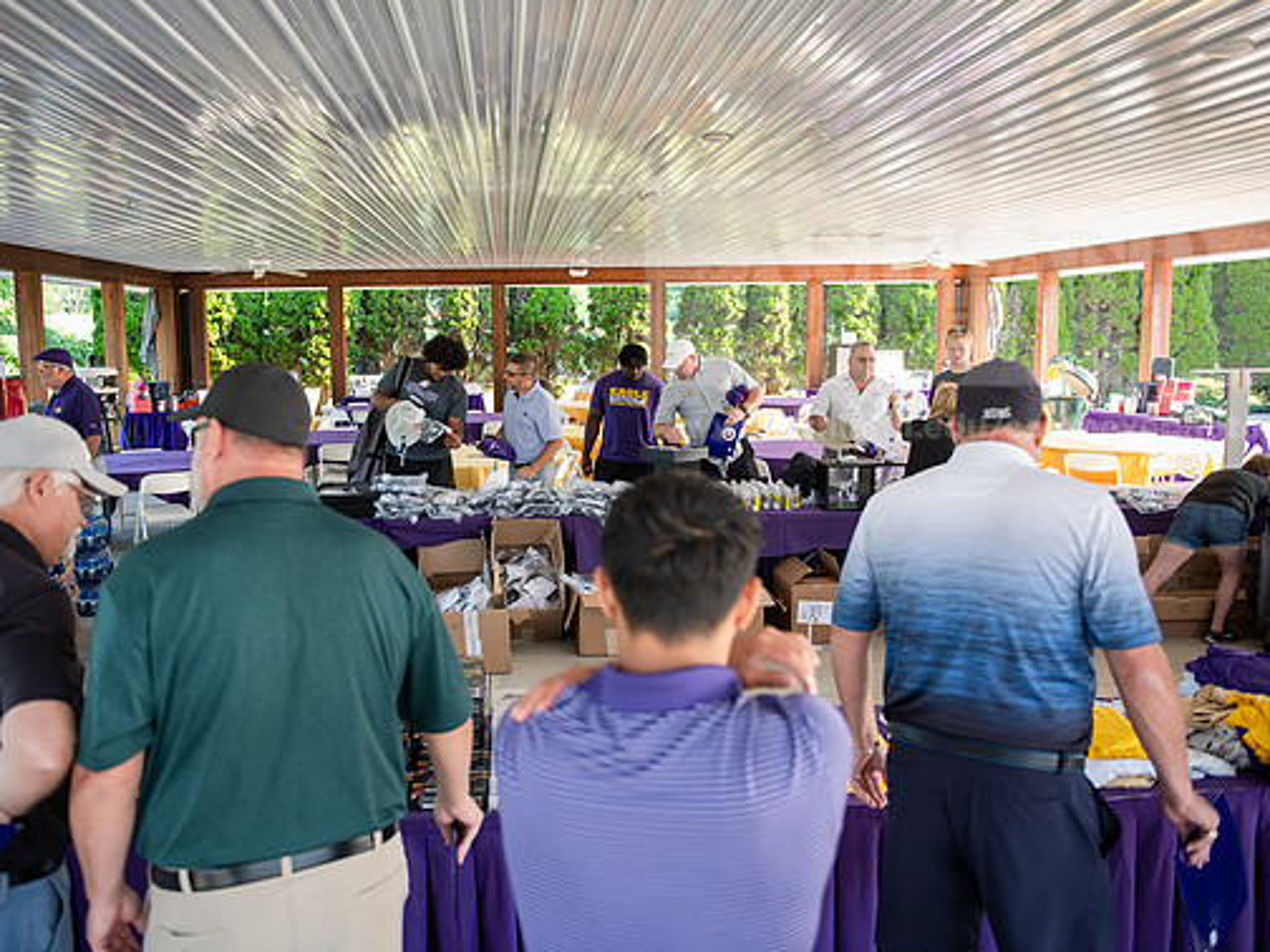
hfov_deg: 58.2
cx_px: 569
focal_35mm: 31
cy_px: 480
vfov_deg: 45.4
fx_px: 1137
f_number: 3.2
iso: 400
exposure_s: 1/200
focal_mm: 28
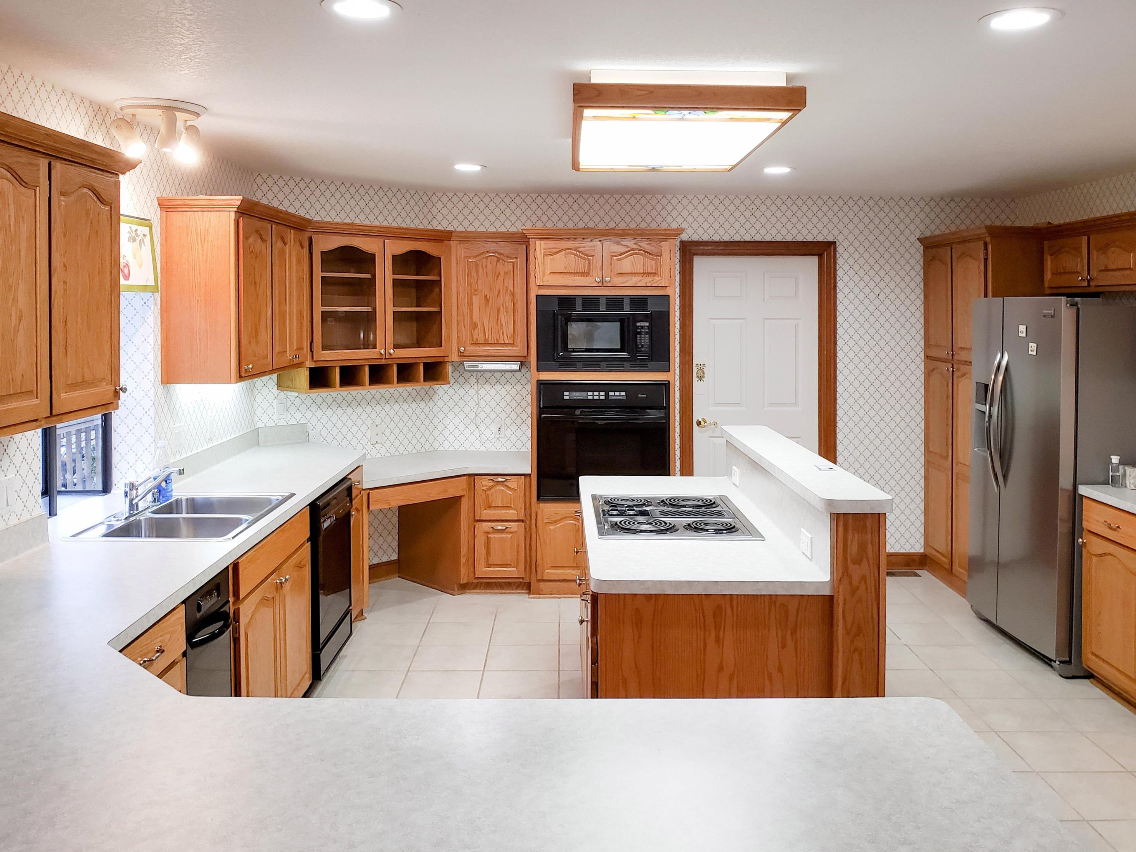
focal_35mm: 27
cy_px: 424
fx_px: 886
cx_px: 551
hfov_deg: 65.3
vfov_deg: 51.4
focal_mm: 4.3
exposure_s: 1/60
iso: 250
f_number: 2.4
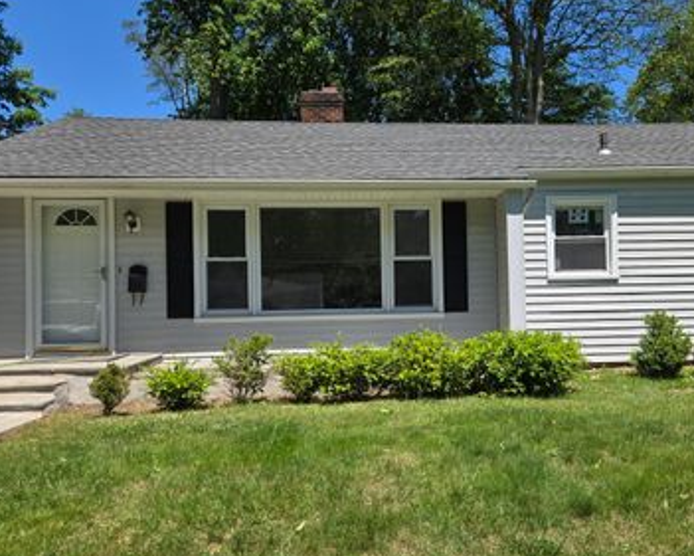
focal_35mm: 32
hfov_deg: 55.2
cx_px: 419
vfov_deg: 45.8
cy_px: 290
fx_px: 657
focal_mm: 5.4
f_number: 1.8
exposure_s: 1/1628
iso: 25
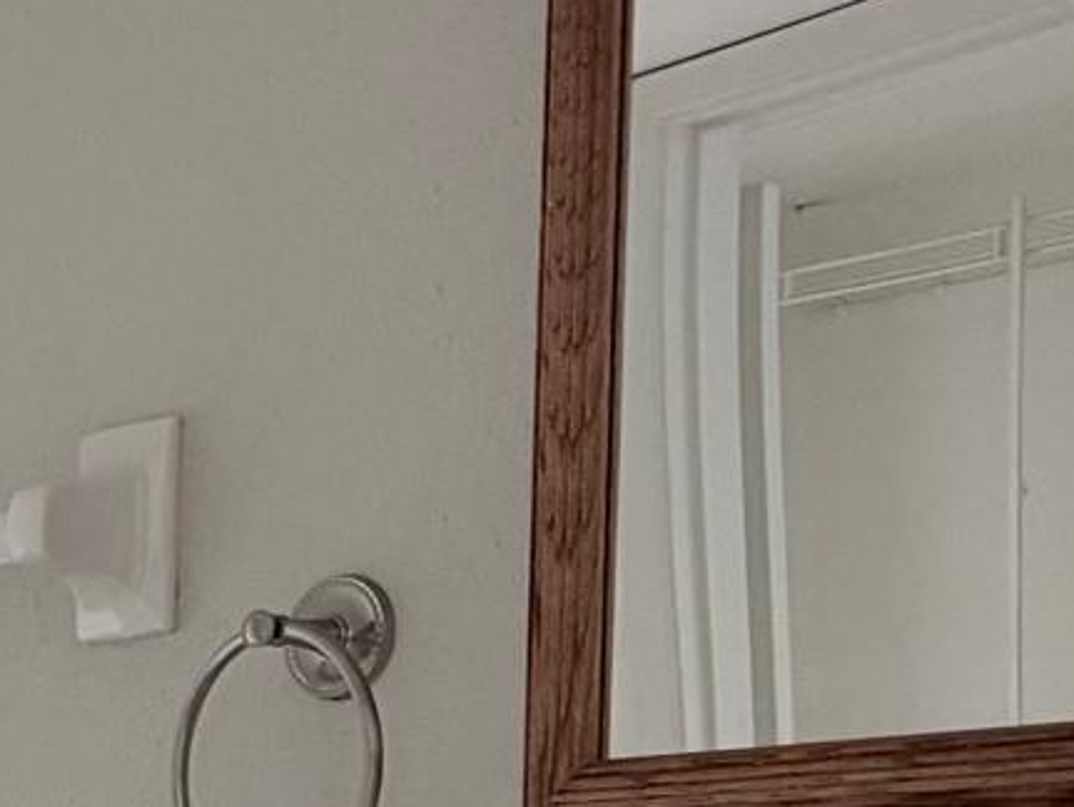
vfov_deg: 15.1
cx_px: -767
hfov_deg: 18.2
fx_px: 2764
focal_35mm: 89
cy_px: 1305
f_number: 1.78
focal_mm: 6.76
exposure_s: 1/60
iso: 400
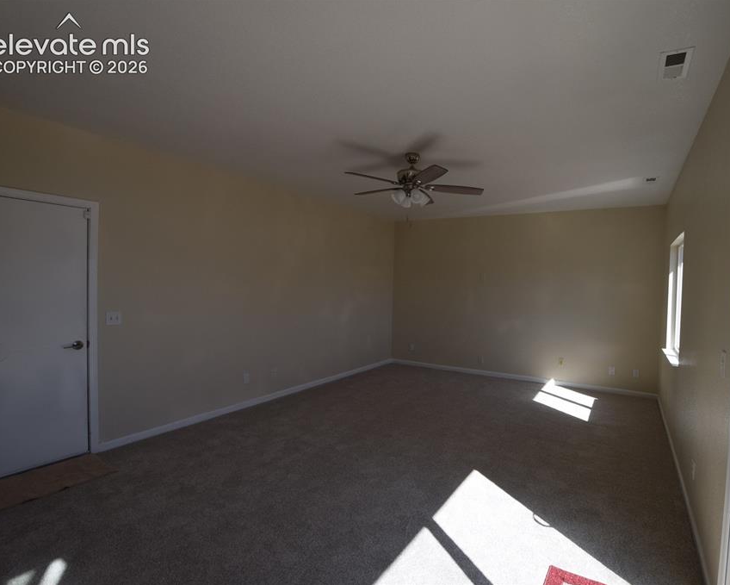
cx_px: 422
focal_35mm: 17
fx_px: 367
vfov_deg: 77.0
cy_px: 292
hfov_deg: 88.9
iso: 360
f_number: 8
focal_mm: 10
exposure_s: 1/250
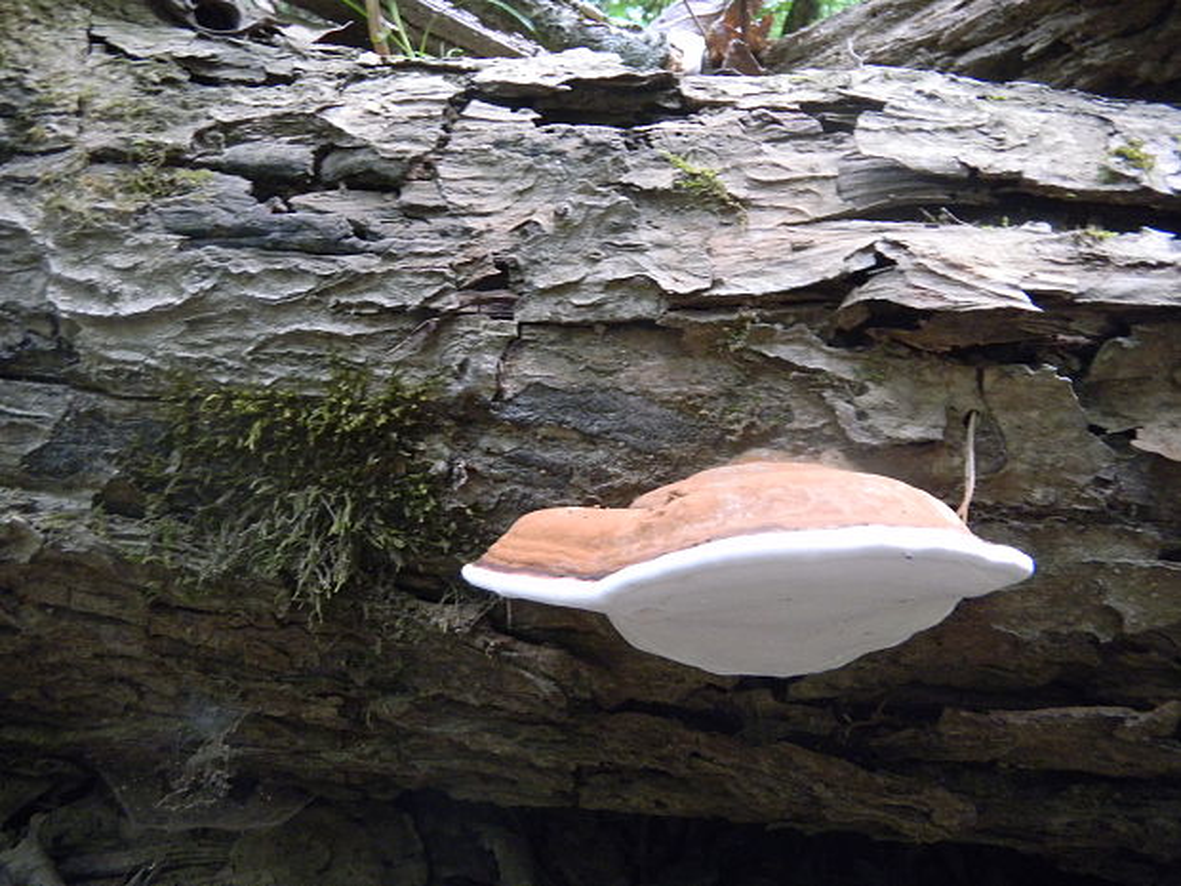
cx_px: 590
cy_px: 443
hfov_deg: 63.4
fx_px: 955
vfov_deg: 49.7
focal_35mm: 28
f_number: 3.9
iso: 400
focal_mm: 5
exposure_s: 1/44.5
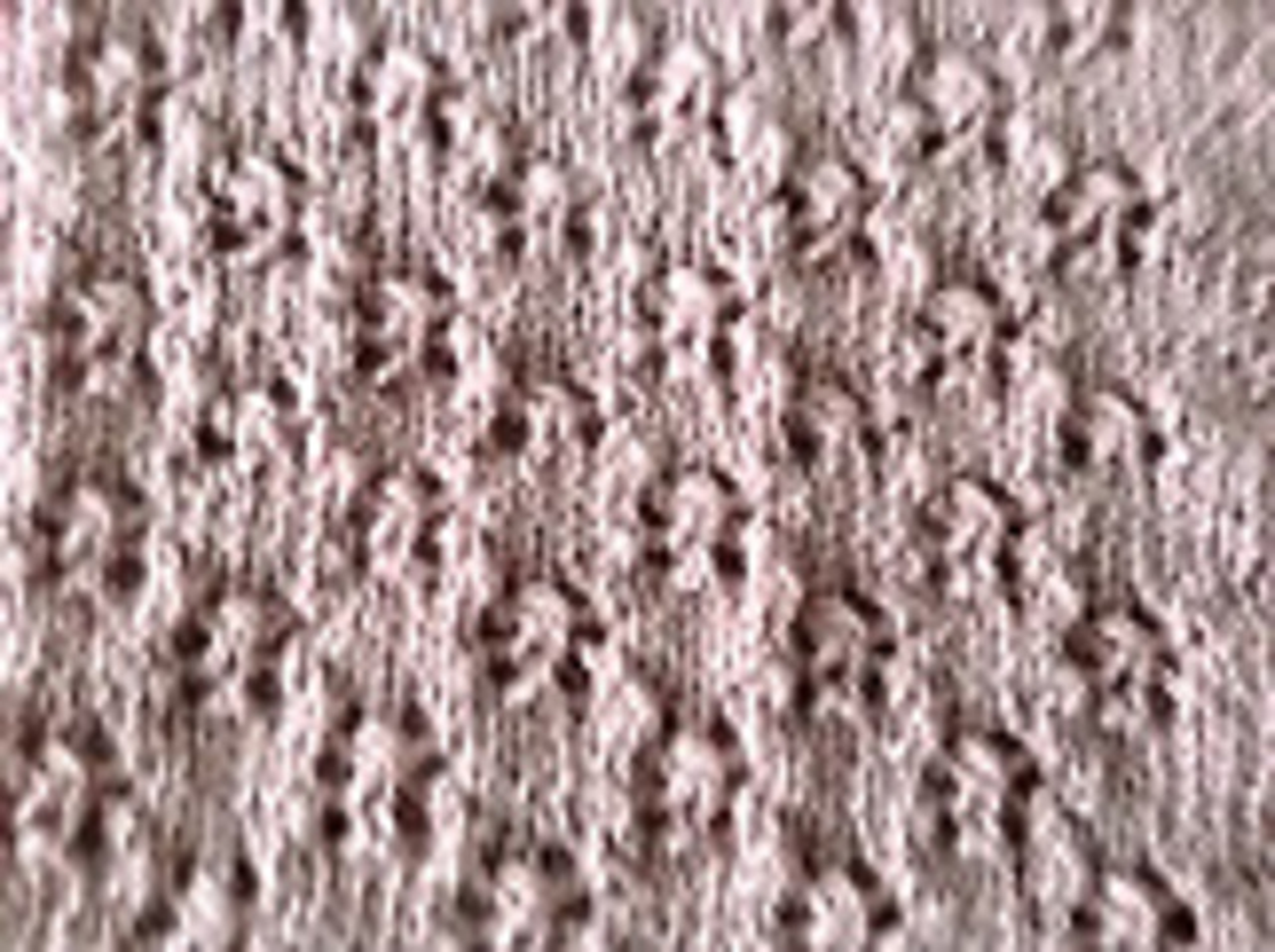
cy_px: 476
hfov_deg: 55.4
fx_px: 1214
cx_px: 638
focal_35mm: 33
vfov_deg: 42.8
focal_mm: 3.3
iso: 100
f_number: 2.4
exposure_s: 1/24
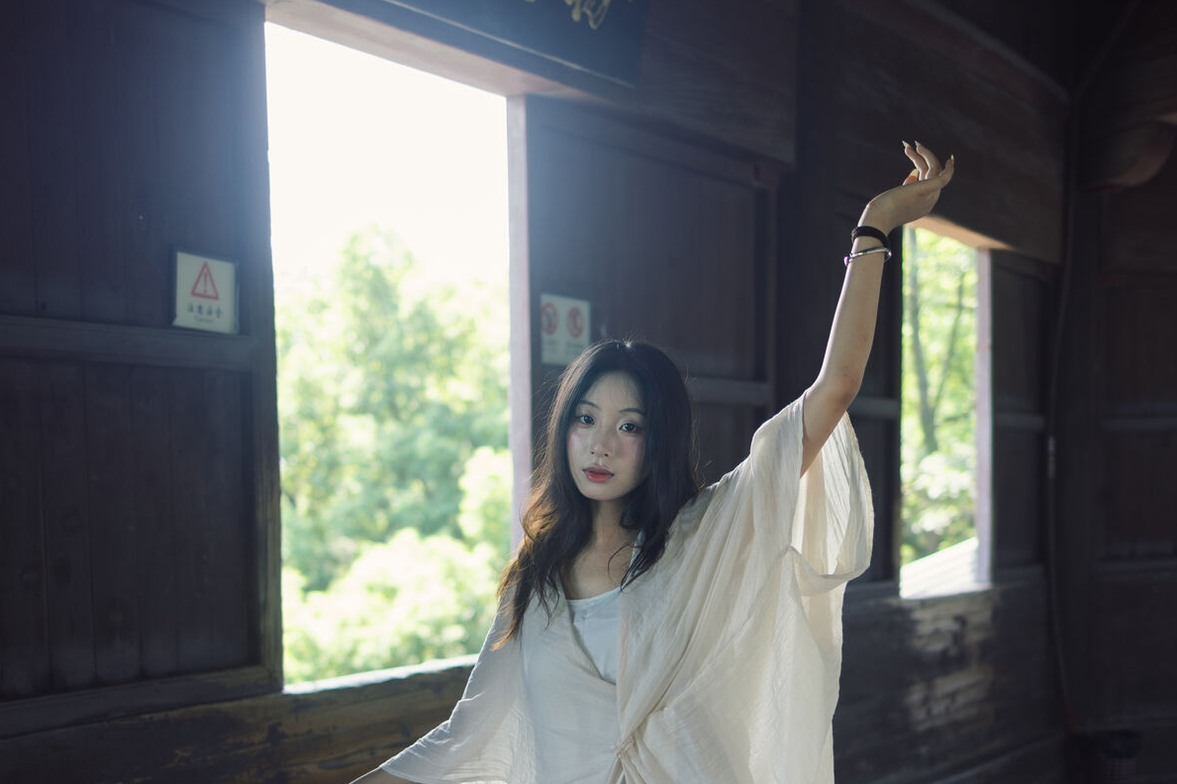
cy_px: 665
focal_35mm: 53
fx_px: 1732
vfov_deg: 24.9
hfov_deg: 37.5
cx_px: 589
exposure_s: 1/200
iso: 100
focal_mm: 35
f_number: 2
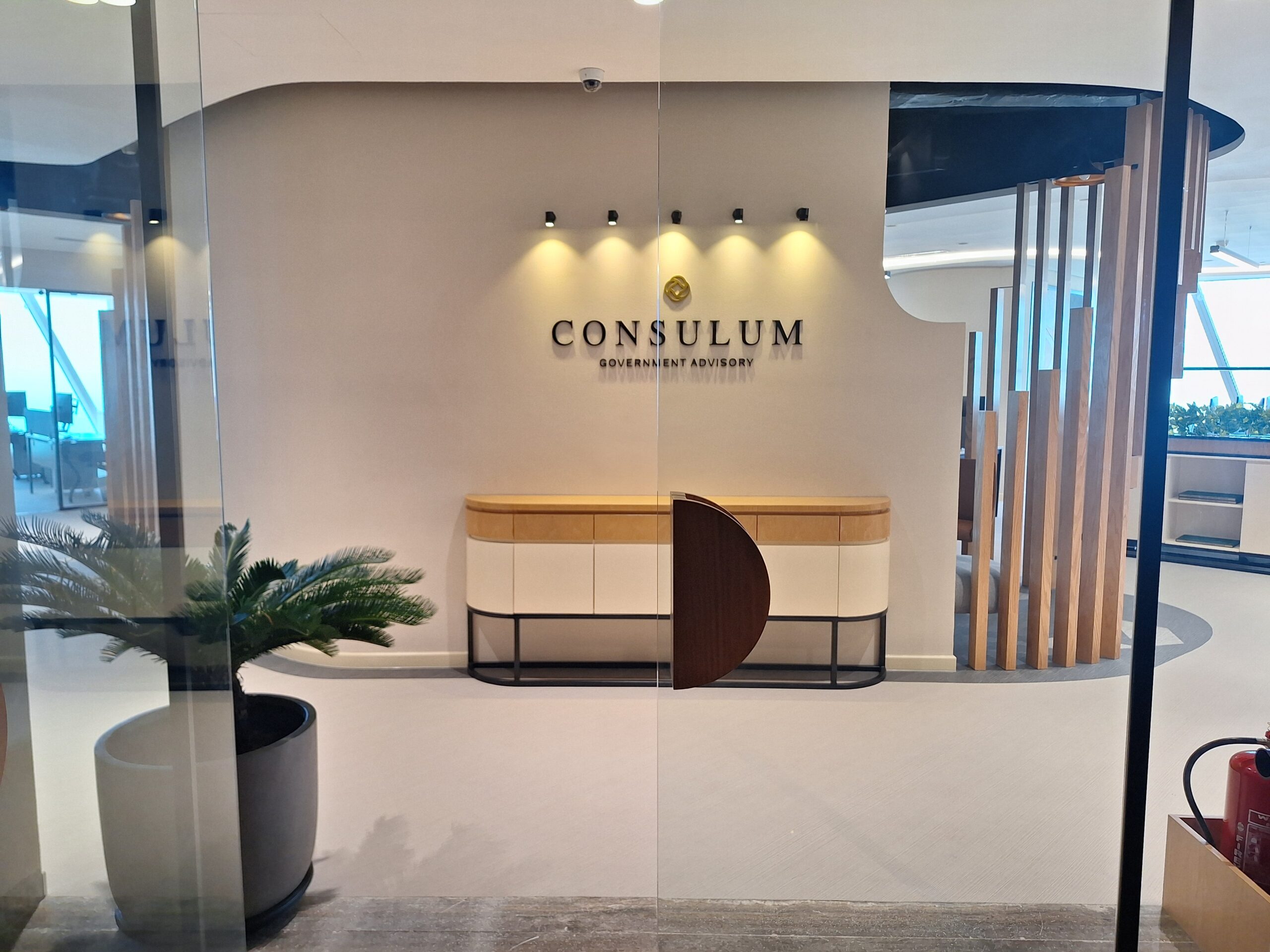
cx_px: 635
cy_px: 476
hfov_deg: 73.9
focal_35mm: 23
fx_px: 844
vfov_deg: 58.9
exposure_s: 1/60
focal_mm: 5.54
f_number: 1.8
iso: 50
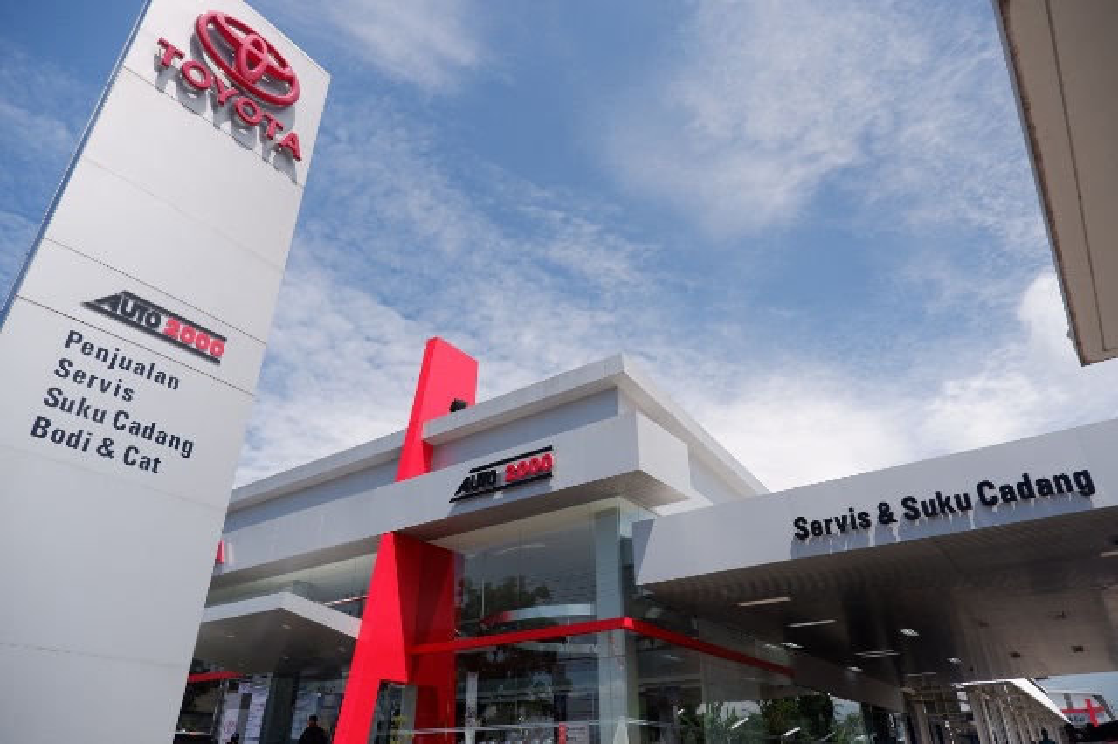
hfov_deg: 76.1
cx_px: 559
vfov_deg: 55.1
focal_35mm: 23
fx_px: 714
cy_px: 372
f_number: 3.5
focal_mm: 15
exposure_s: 1/750
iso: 200
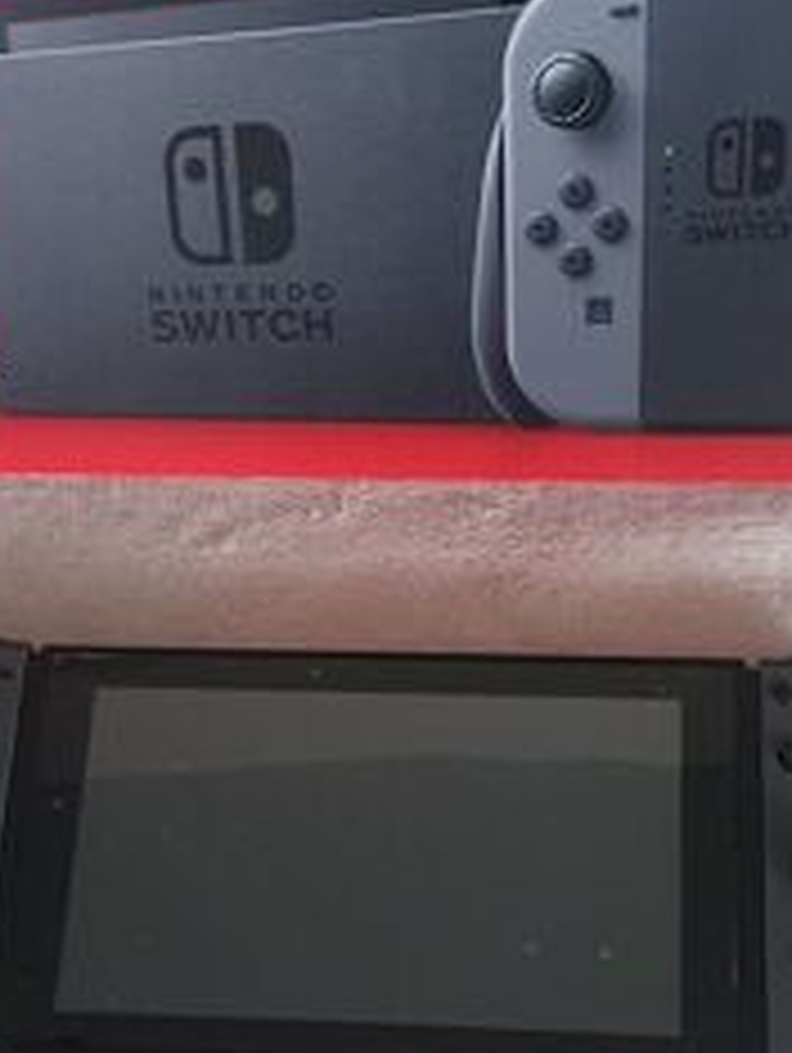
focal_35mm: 71
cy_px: 598
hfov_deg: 20.8
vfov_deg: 27.3
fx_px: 2162
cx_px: 378
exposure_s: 1/20
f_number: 1.5
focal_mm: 4.32
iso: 640
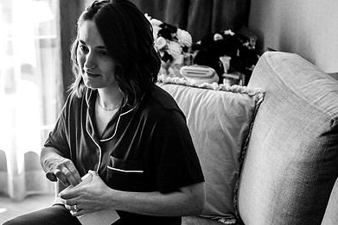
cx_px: 104
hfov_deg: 22.0
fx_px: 864
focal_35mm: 92
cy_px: 156
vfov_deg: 14.8
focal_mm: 62
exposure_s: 1/1000
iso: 1250
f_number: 2.8
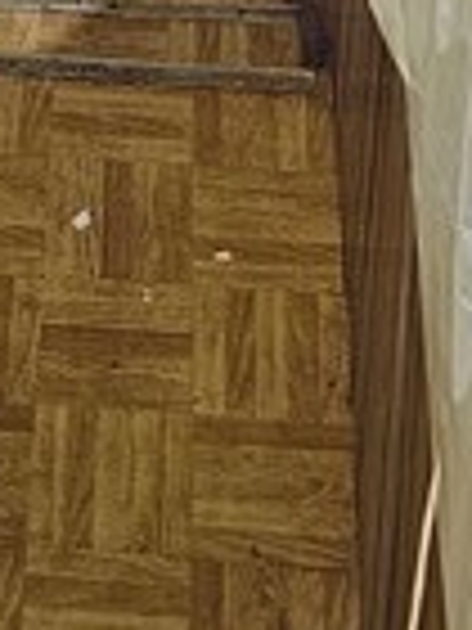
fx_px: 3054
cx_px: -67
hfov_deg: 8.8
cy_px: -842
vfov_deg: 10.3
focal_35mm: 168
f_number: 1.7
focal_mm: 6.3
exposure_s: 1/120
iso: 500
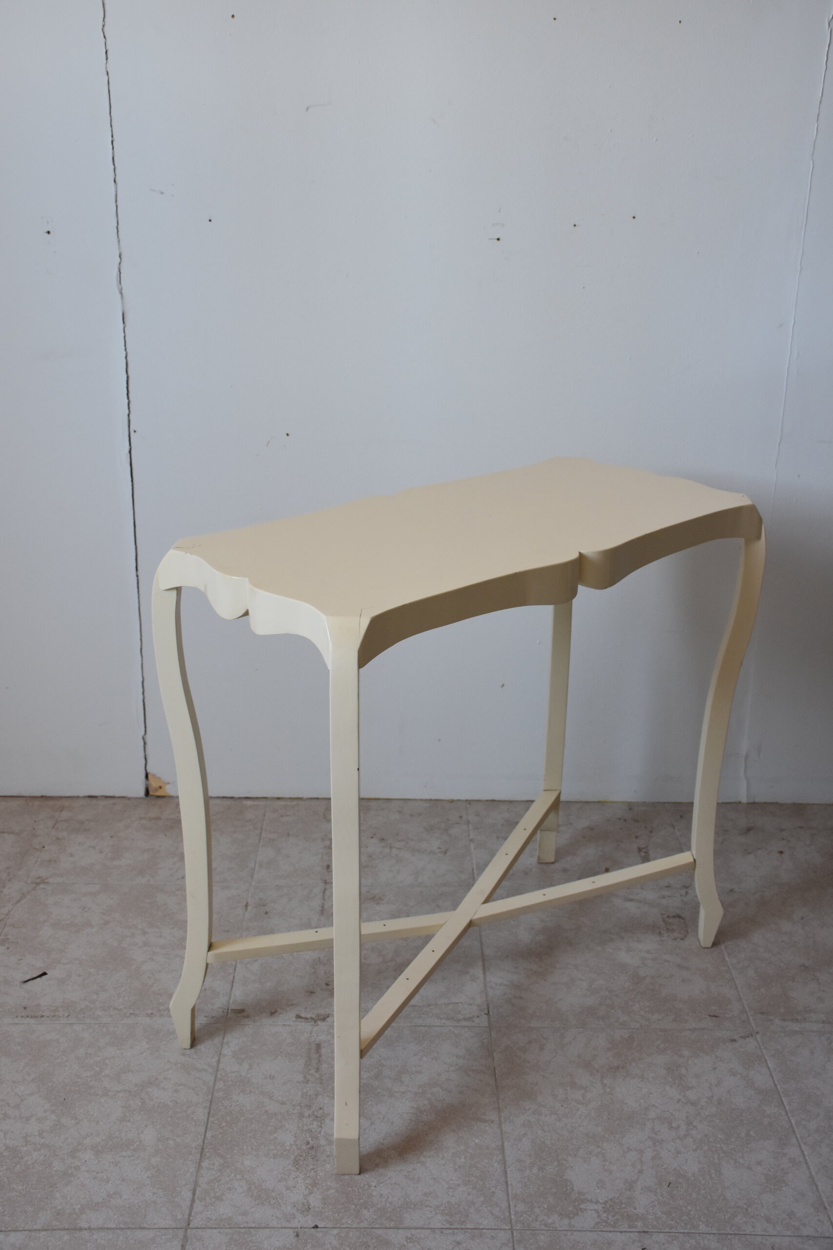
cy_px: 625
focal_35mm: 39
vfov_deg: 49.6
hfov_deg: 34.2
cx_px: 416
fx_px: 1353
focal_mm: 26
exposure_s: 1/125
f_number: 5.6
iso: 800
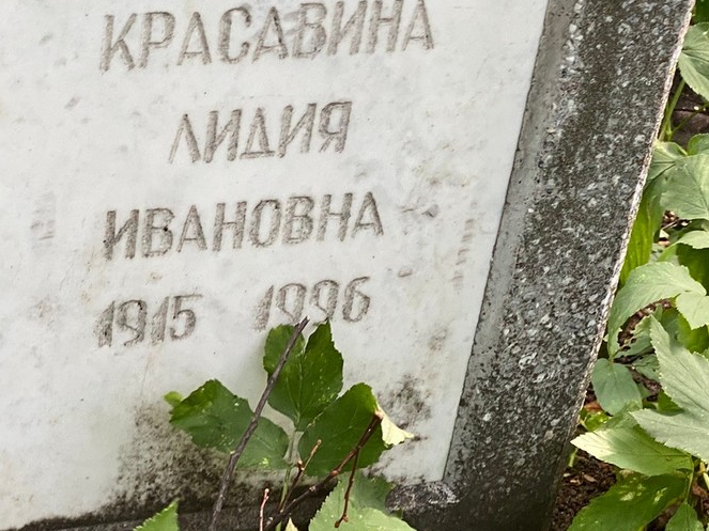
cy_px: 283
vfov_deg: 13.1
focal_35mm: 113
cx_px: 204
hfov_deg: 17.3
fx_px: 2314
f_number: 2
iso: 100
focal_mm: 6
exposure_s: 1/121
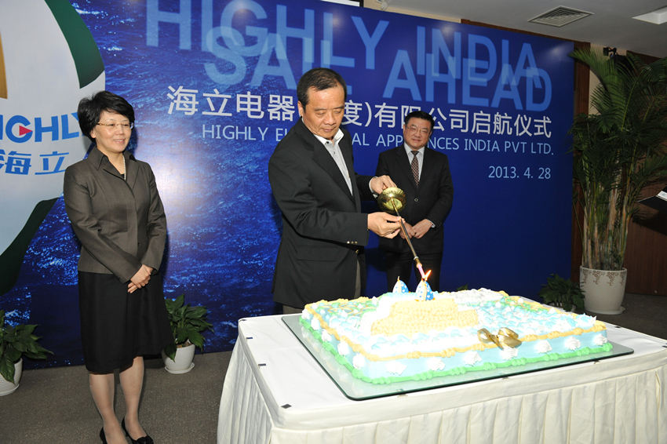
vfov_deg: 53.1
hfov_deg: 73.8
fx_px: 444
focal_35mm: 24
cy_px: 222
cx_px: 334
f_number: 5.6
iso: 800
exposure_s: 1/100
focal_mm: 24
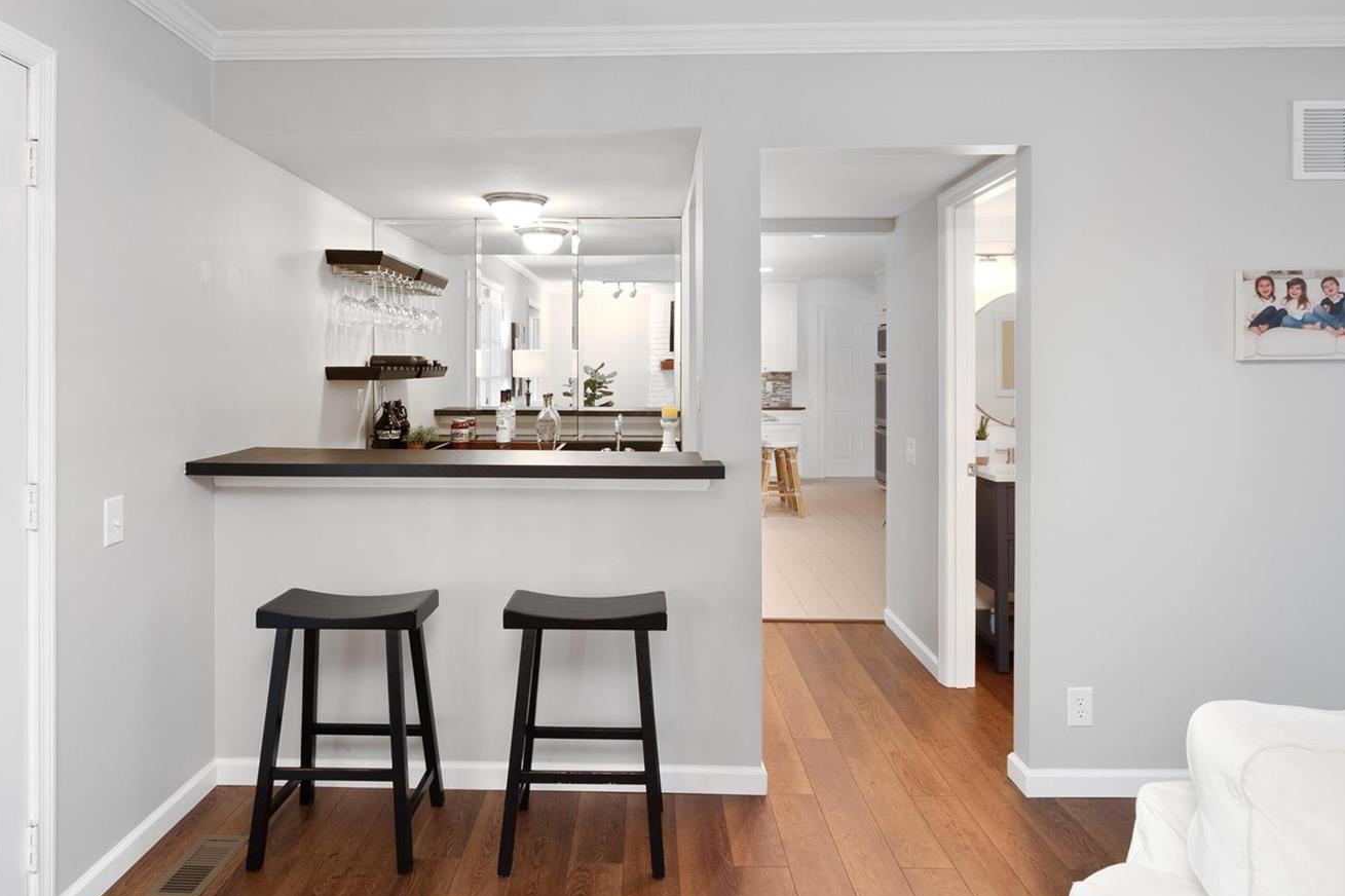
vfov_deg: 56.8
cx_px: 628
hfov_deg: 78.5
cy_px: 365
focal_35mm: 22
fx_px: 822
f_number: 5.6
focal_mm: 9
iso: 400
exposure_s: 1/2.5
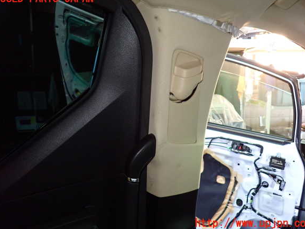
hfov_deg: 67.3
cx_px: 156
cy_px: 111
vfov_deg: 53.1
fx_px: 229
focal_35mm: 26
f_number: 2
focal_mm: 4.5
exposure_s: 1/30
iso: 500
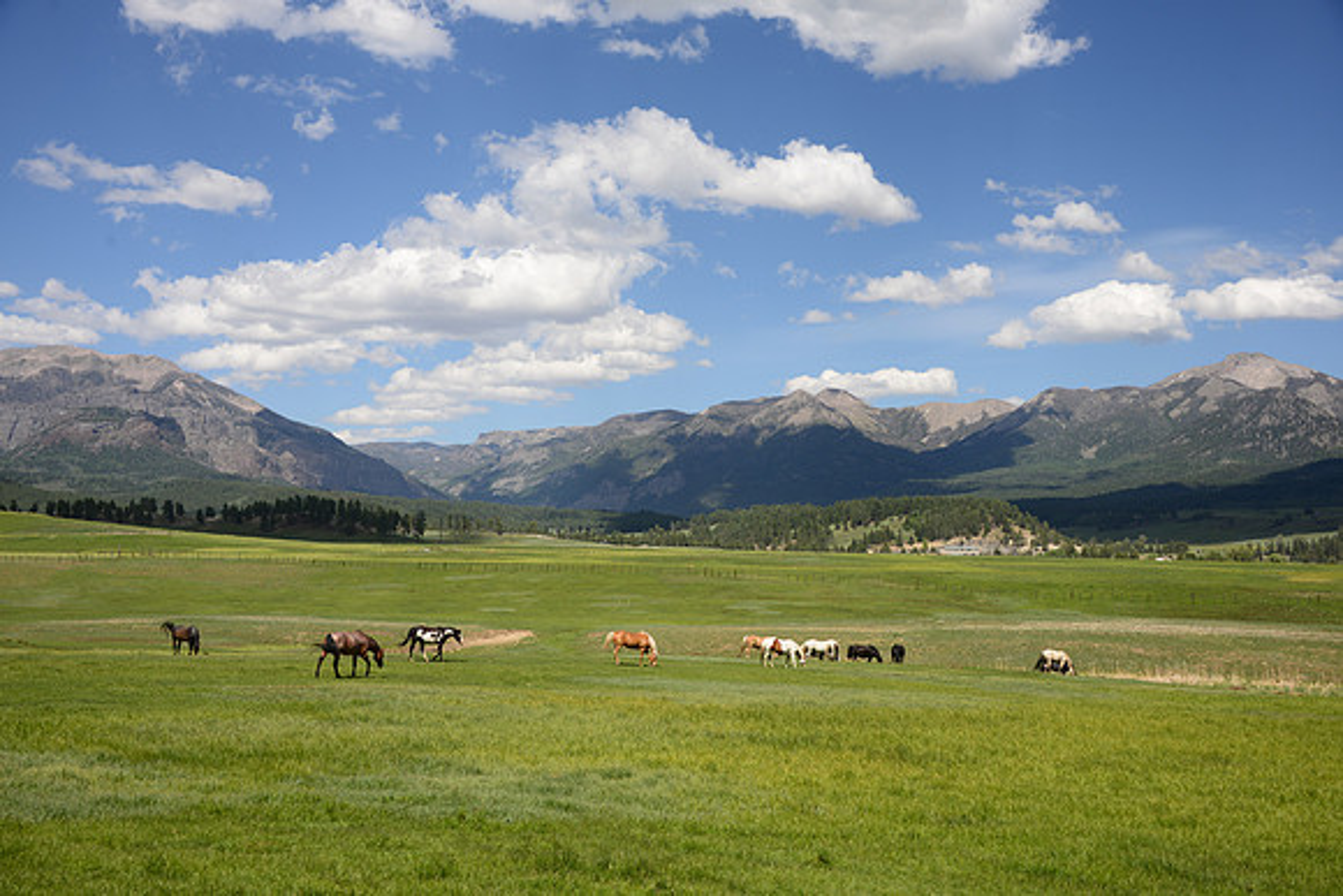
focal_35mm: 42
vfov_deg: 31.9
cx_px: 672
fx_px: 1567
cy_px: 448
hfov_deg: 46.4
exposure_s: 1/320
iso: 100
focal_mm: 42
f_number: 9
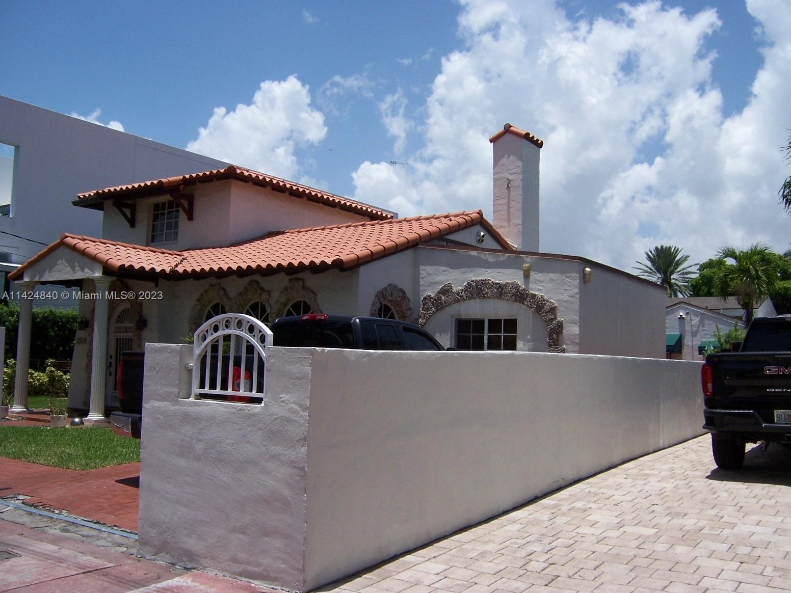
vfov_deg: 42.9
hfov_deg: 55.4
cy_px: 296
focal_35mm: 33
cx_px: 396
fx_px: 754
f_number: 4
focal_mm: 5.5
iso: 80
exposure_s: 1/1500
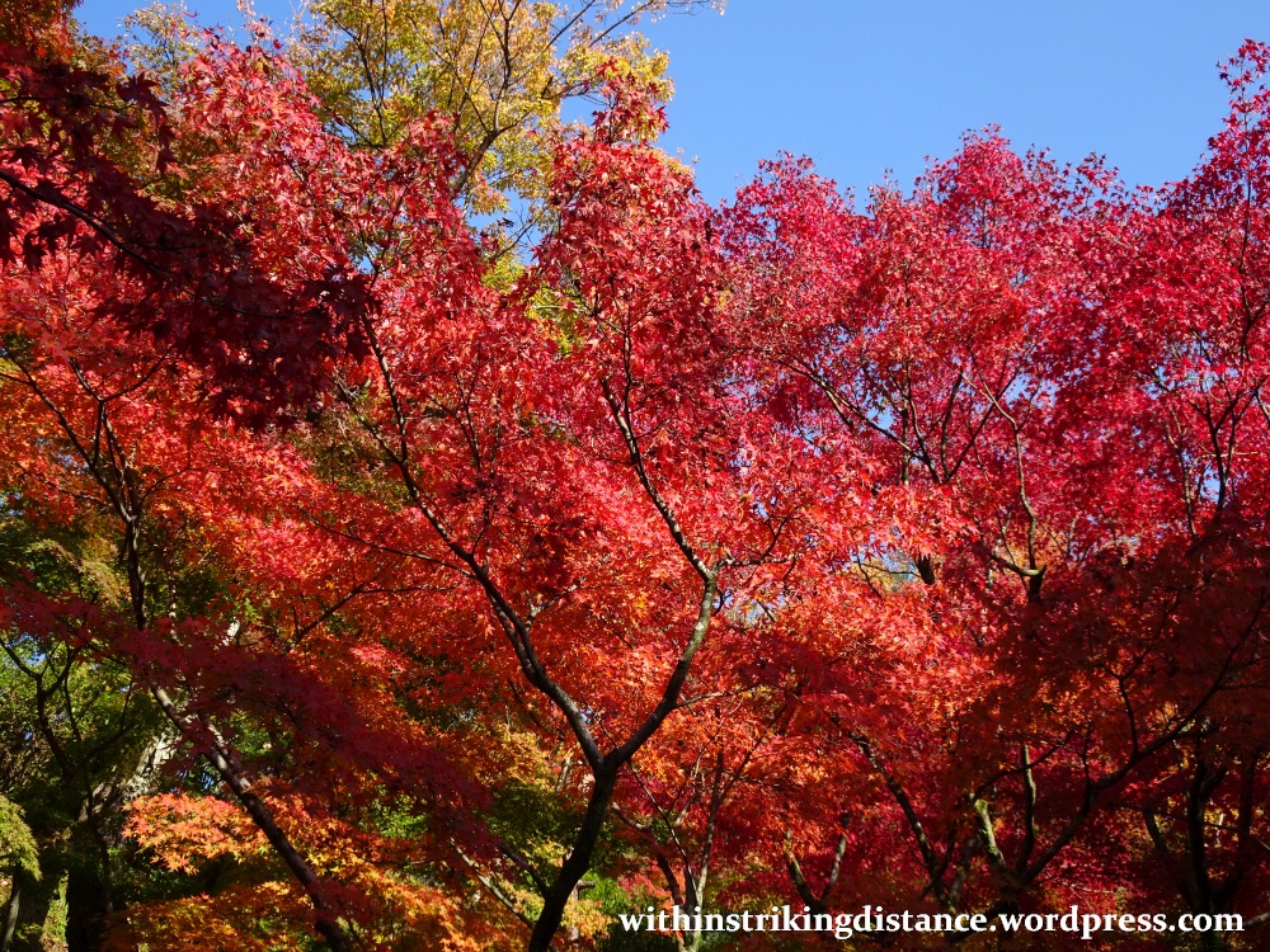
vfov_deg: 37.7
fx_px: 1394
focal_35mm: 38
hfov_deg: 49.0
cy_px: 476
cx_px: 635
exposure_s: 1/250
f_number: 4
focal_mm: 6.56
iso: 80
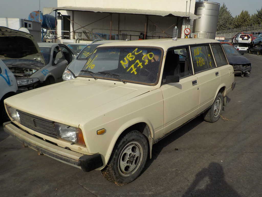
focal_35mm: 30
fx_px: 227
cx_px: 131
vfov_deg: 46.8
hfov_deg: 60.0
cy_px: 98
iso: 125
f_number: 6.6
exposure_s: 1/640
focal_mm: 4.1
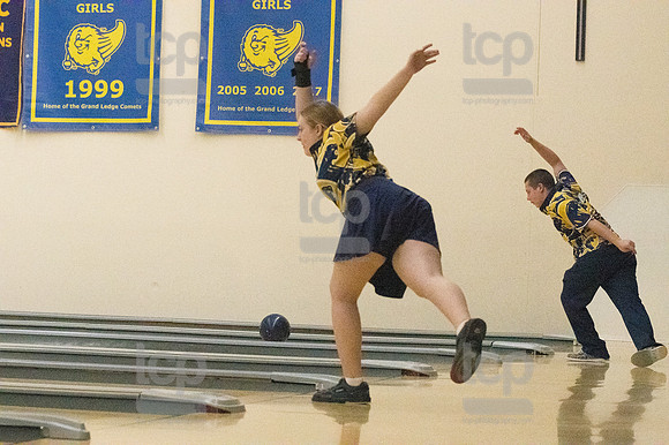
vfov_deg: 10.6
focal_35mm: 129
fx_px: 2396
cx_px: 334
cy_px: 222
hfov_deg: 15.9
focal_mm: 86
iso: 10000
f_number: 4.5
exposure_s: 1/1250
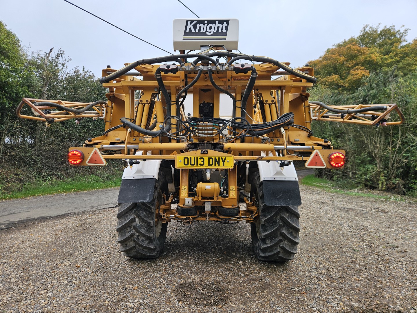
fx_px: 277
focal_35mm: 23
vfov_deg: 58.9
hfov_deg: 73.9
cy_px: 156
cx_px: 208
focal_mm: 5.4
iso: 64
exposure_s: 1/180
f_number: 1.8
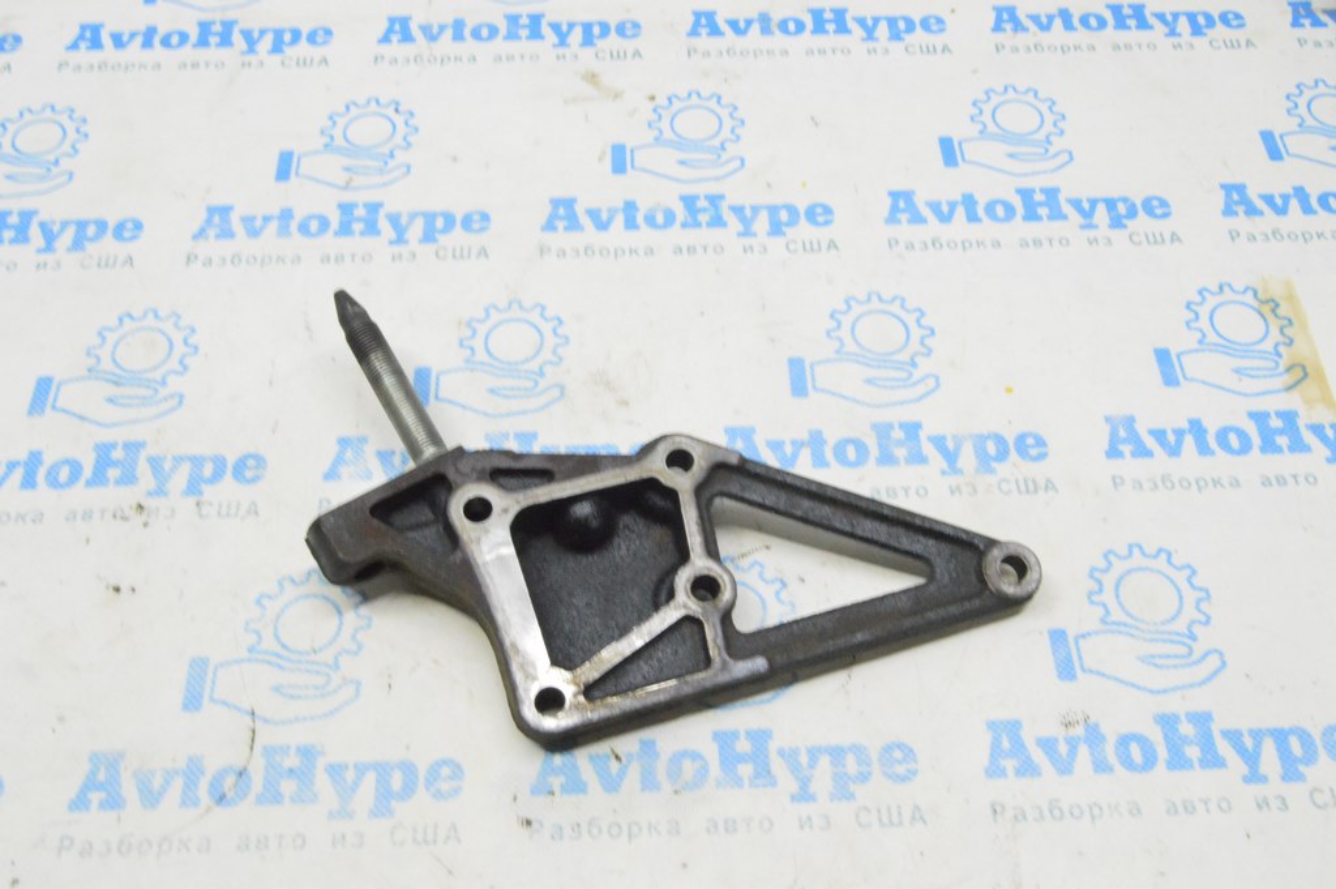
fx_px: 1279
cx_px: 668
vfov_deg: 38.3
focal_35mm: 34
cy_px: 444
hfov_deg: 55.1
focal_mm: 23
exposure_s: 1/15
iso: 6400
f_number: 20
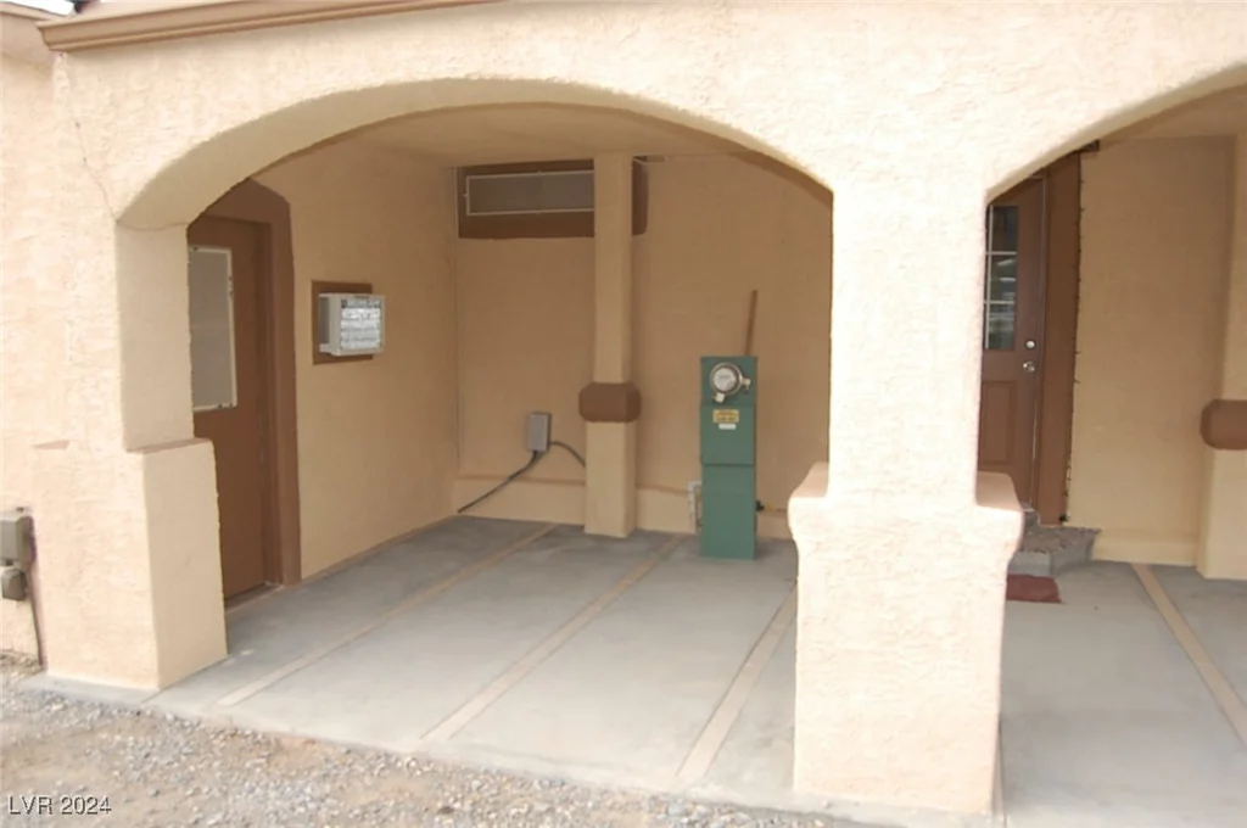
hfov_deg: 67.4
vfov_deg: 47.8
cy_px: 414
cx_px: 624
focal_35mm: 27
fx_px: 934
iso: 400
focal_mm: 18
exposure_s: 1/500
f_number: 5
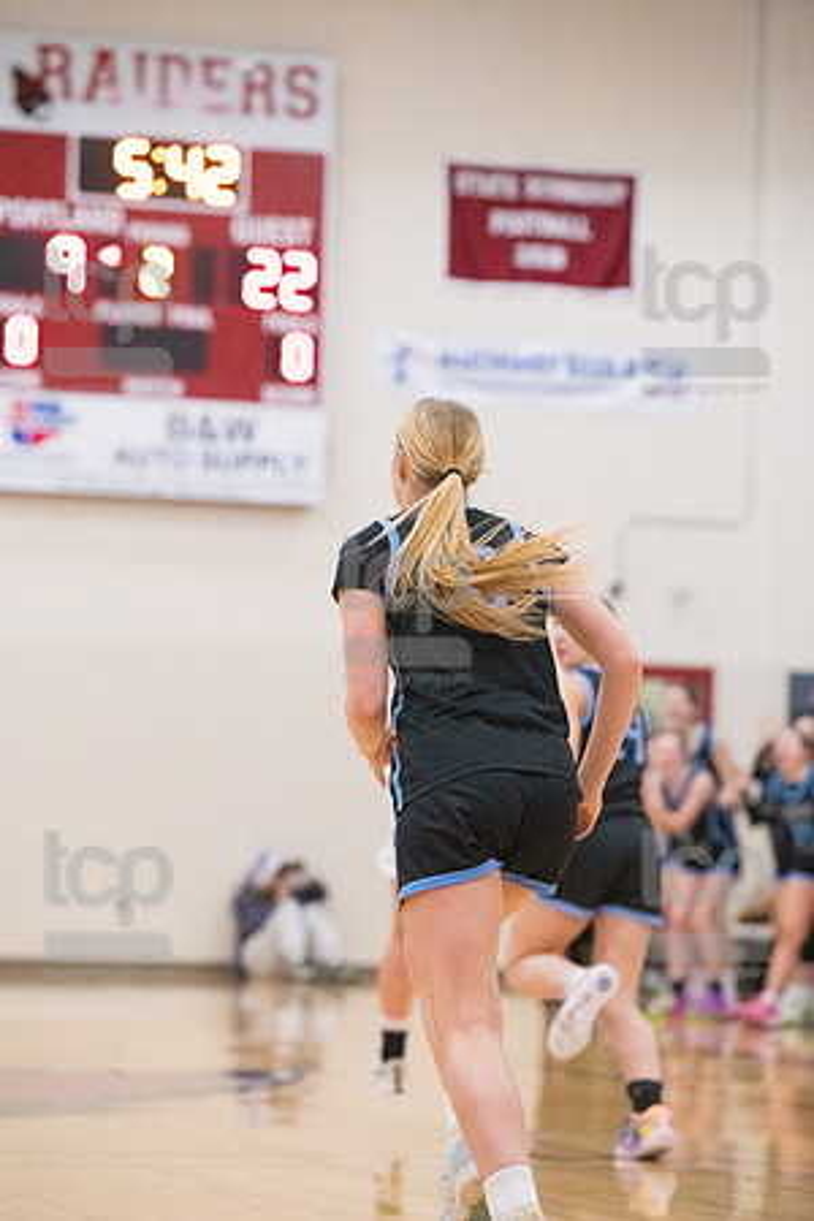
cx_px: 407
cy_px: 610
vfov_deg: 13.7
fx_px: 5087
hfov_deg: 9.1
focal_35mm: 150
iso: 8000
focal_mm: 150
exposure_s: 1/1600
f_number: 4
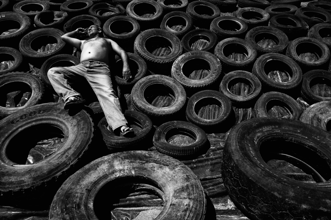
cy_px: 110
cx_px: 166
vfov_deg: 53.0
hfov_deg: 73.8
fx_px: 220
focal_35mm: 24
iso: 100
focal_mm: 16
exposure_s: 1/125
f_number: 11
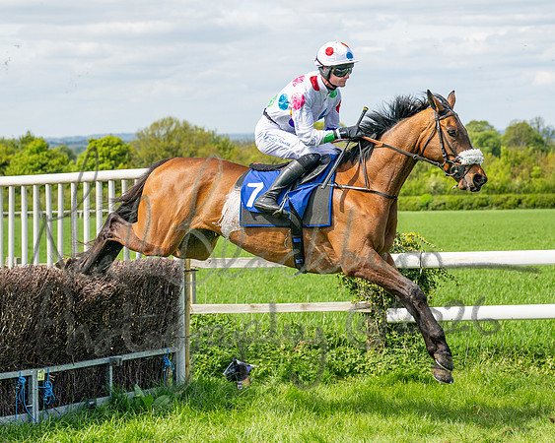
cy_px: 272
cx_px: 123
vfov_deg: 12.0
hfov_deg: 14.9
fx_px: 2112
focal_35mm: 129
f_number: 4
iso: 400
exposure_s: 1/3200
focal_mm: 70
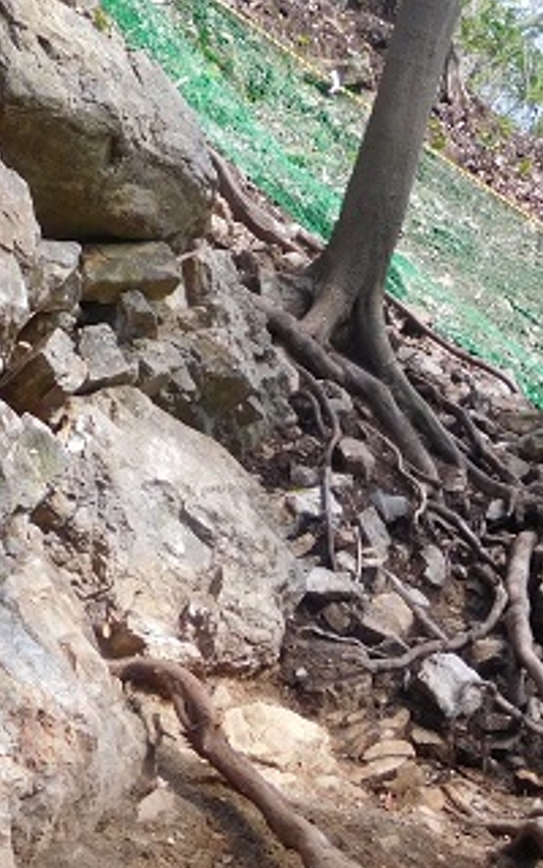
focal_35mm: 58
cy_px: 669
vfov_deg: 34.2
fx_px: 1373
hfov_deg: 22.4
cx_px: 282
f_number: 3.4
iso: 125
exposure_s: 1/80
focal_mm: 4.5
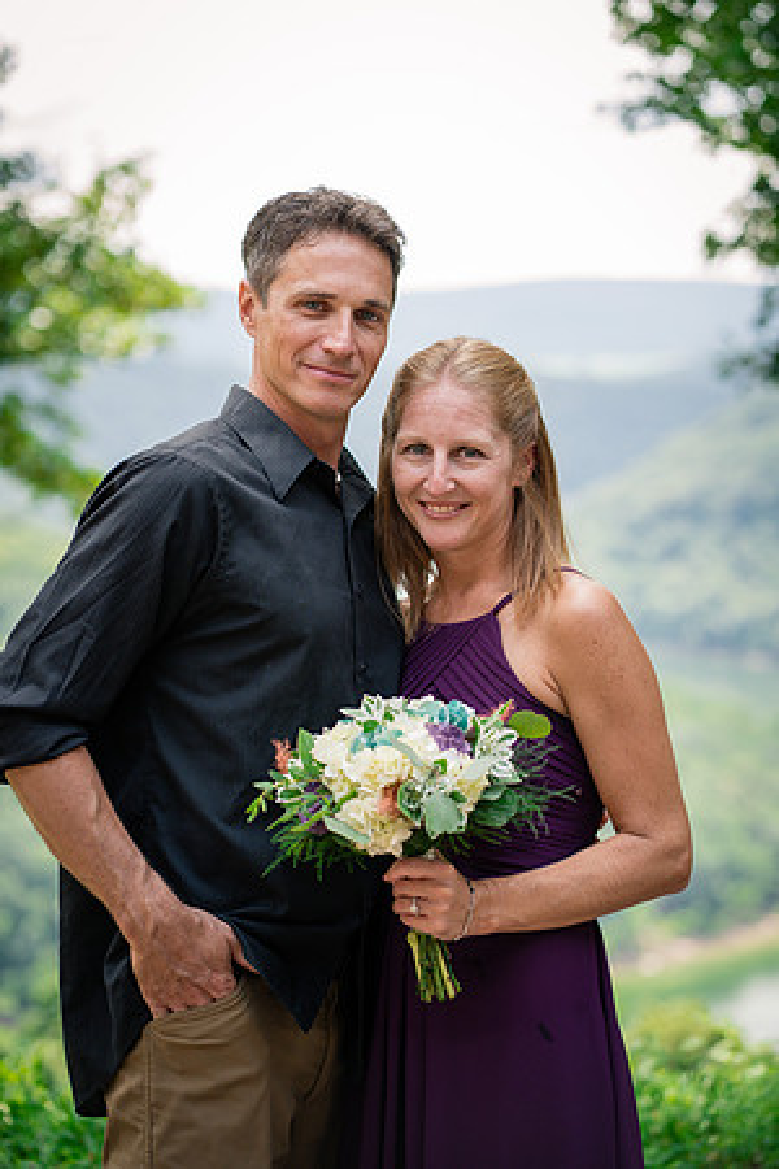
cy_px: 584
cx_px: 390
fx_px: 2759
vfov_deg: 23.9
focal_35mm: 85
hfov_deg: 16.1
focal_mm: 85
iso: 800
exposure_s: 1/1250
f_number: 3.2
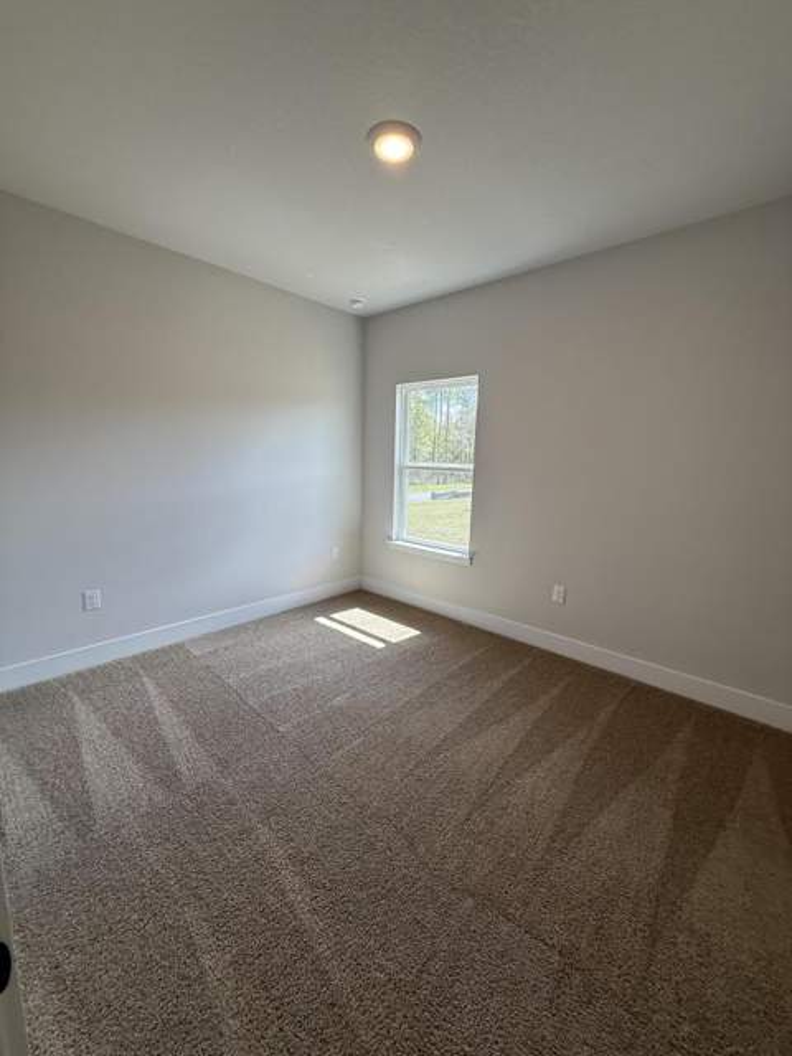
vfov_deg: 102.1
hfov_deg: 85.7
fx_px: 427
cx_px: 396
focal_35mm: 14
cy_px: 528
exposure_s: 1/156
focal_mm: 2.22
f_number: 2.2
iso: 64
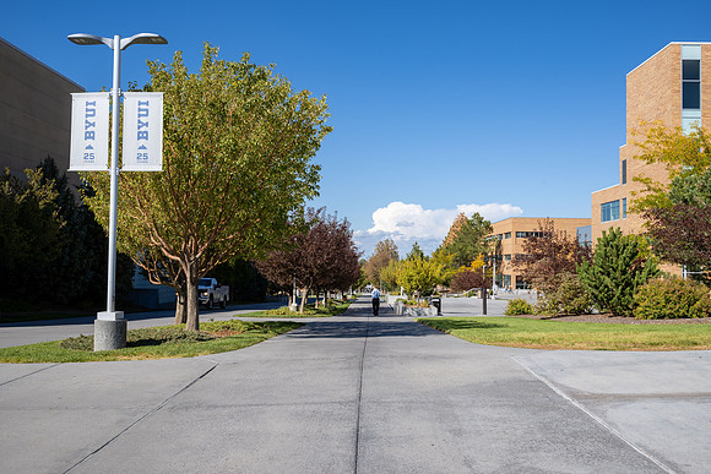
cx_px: 366
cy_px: 241
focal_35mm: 32
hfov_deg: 58.6
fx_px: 633
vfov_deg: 41.1
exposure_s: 1/160
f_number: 13
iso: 100
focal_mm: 31
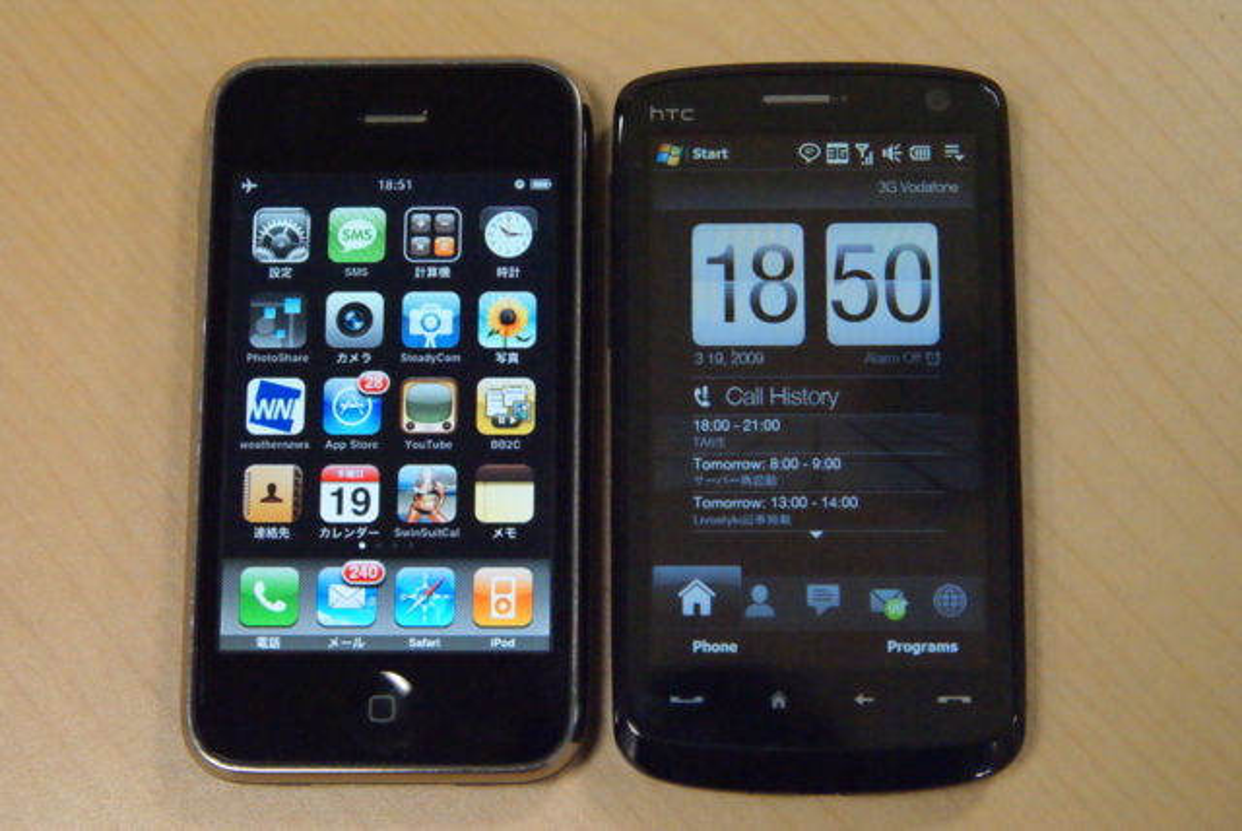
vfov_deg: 16.6
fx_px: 2849
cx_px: 621
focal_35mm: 82
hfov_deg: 24.6
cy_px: 416
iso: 3200
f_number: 8
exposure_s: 1/160
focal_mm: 55
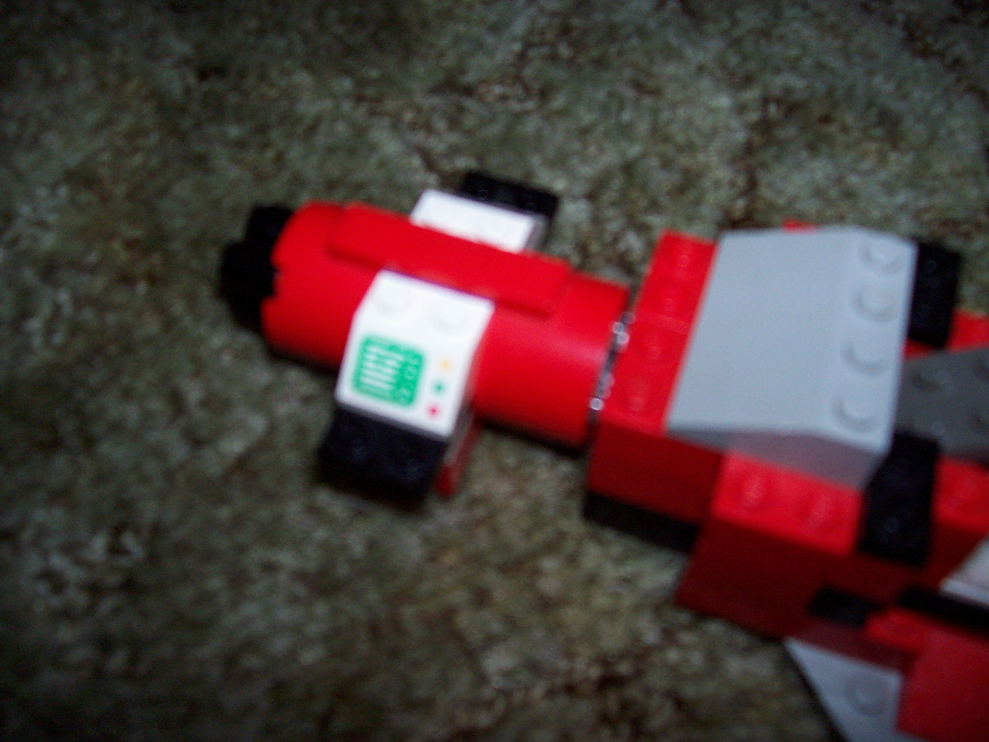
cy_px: 371
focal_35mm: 34
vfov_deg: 41.8
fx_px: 971
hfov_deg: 54.0
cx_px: 494
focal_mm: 5.6
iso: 140
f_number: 2.7
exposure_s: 1/112
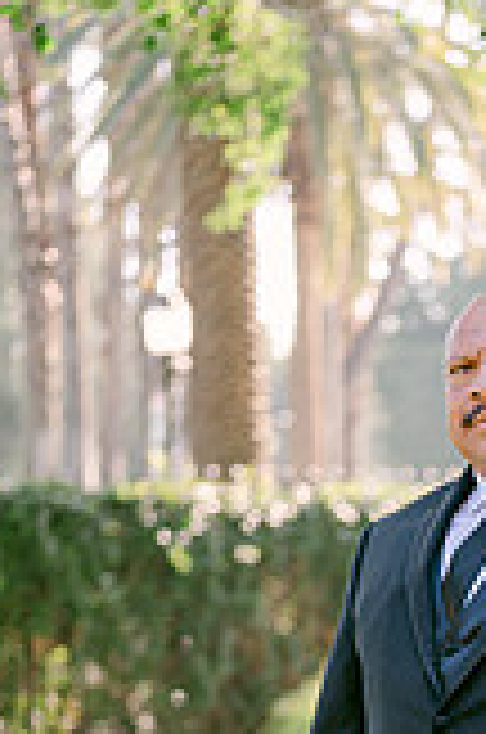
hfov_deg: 9.8
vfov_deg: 14.6
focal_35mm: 138
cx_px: 538
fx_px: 2806
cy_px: 793
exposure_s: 1/1250
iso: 220
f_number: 1.8
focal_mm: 50
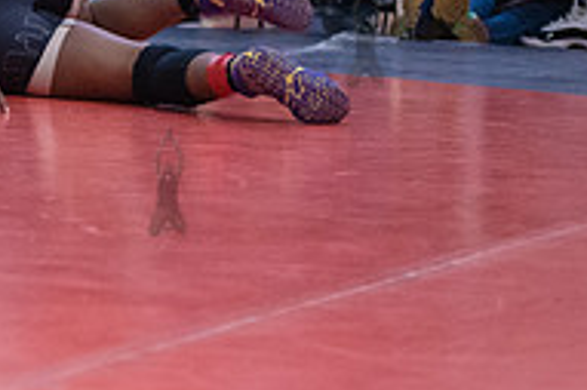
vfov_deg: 5.6
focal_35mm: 243
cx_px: -230
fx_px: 3959
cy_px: 32
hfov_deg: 8.3
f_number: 3.5
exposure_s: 1/500
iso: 8000
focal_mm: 80
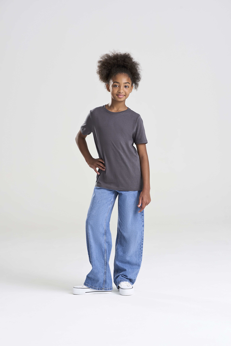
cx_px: 116
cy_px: 173
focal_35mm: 100
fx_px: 962
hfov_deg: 13.7
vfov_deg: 20.4
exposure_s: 1/160
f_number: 9
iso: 160
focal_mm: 100
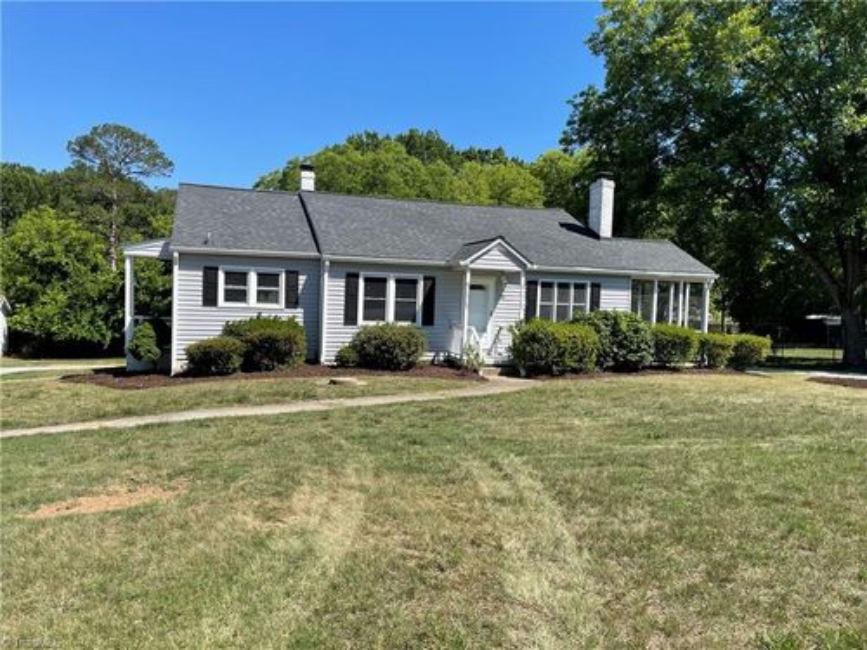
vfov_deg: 53.1
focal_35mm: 26
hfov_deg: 67.3
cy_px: 325
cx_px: 434
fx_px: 651
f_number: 1.6
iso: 32
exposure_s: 1/2451
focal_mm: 4.2
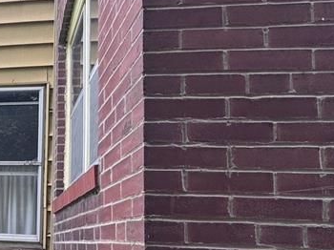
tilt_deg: +6.9
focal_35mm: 41
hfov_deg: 36.3
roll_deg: -2.3
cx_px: -59
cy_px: 196
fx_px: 395
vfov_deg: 34.2
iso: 40
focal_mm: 2.22
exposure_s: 1/163
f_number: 2.2
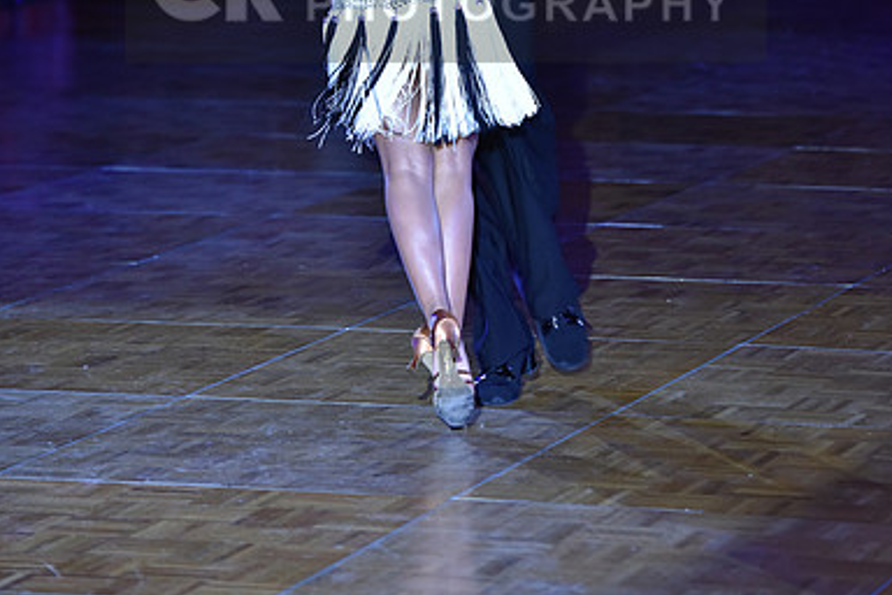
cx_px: 447
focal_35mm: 189
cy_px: -14
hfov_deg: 10.9
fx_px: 4683
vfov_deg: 7.2
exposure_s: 1/250
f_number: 3.2
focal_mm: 125
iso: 1600
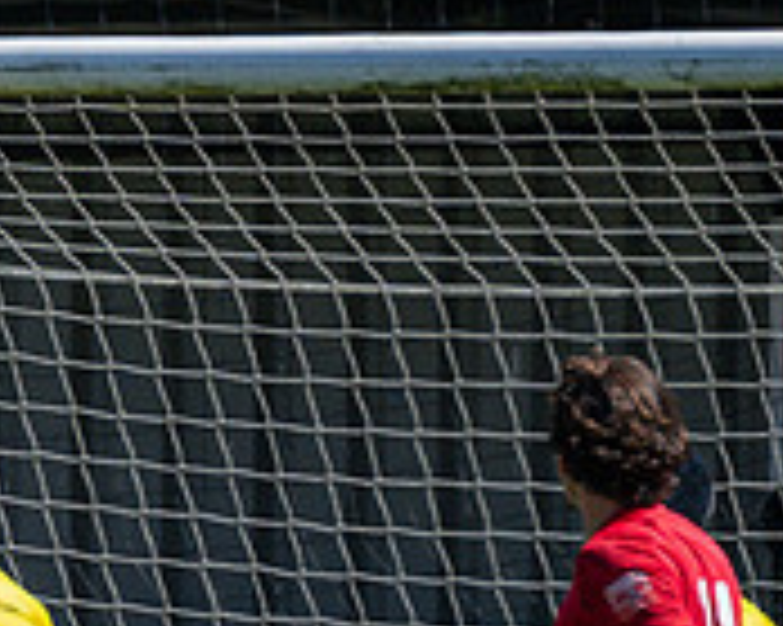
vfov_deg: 0.8
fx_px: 47387
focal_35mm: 2046
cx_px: -850
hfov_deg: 0.9
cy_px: 596
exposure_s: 1/3200
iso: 320
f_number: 4
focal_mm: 300
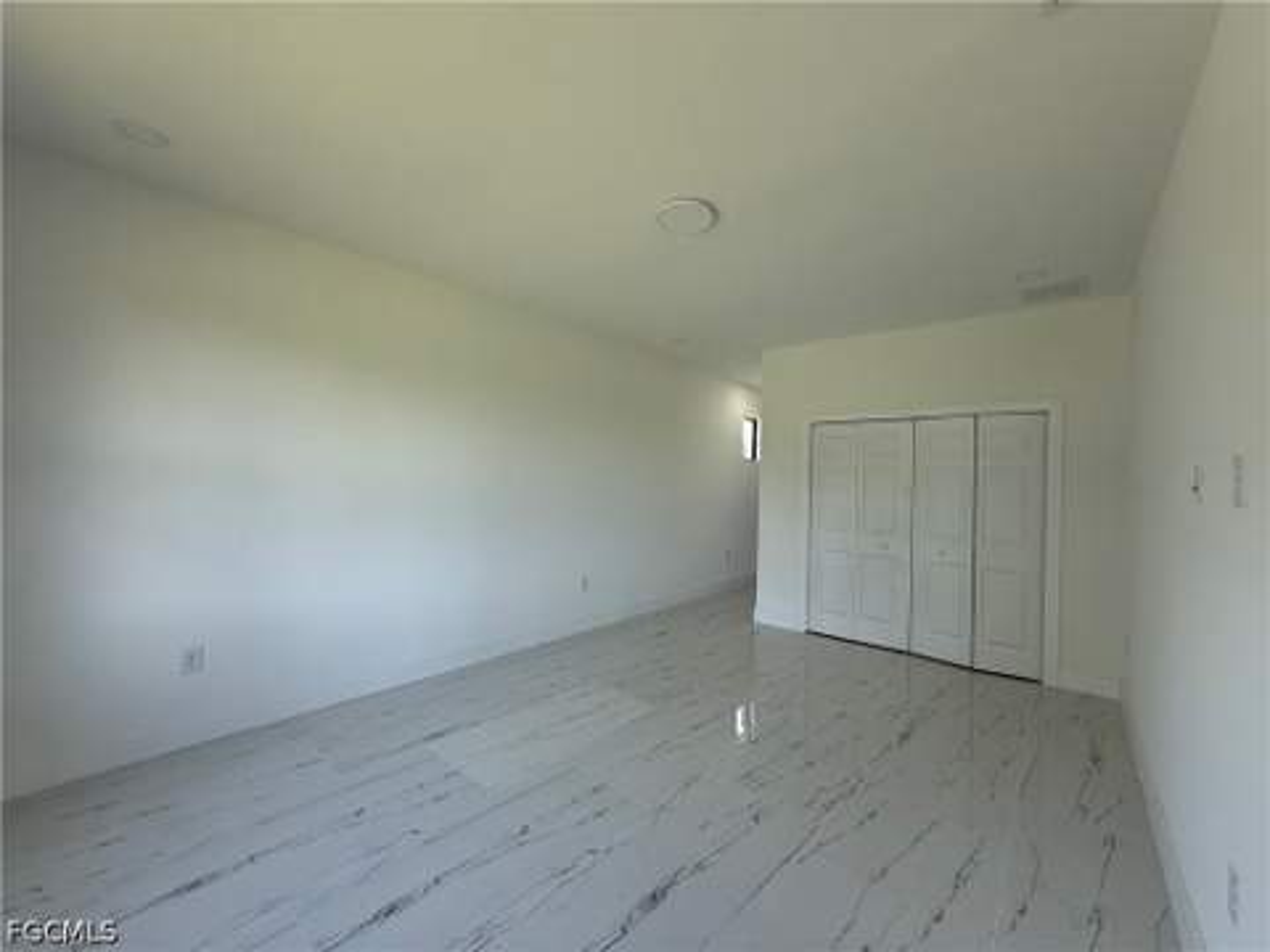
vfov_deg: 85.7
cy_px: 476
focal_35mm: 14
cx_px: 635
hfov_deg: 102.1
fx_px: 514
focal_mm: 2.22
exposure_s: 1/113
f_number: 2.2
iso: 64
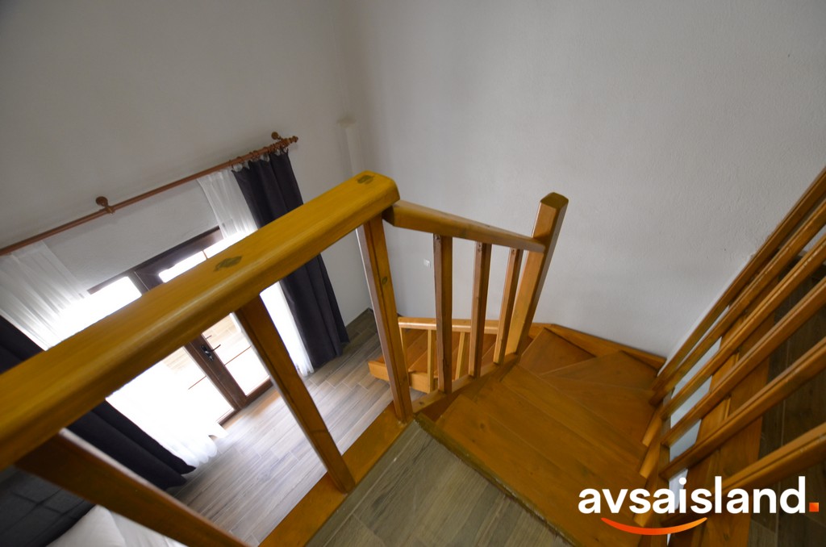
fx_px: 343
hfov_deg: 100.5
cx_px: 413
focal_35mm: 15
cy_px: 274
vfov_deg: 77.1
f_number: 4
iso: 800
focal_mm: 10
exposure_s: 1/60
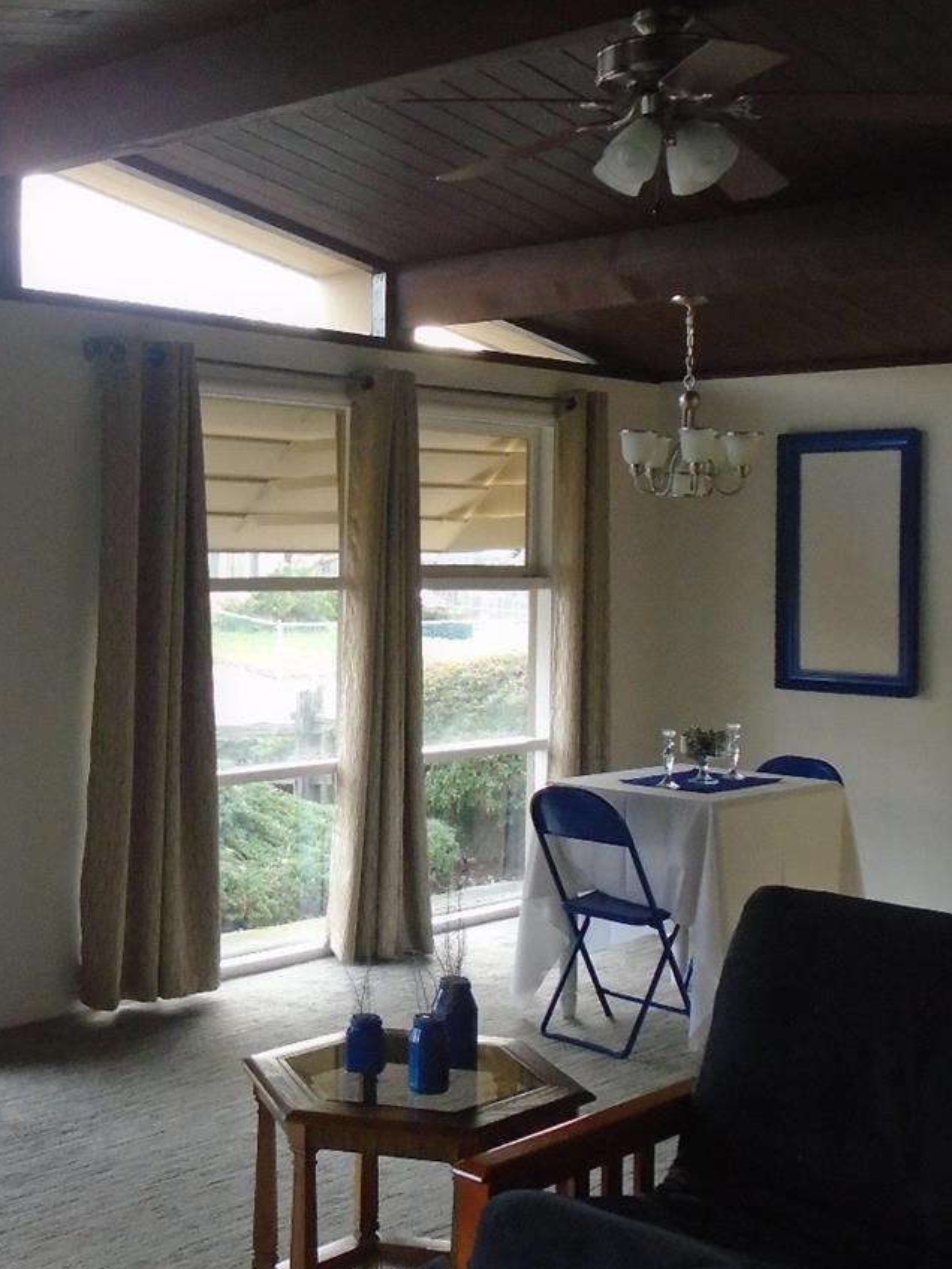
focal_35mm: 46
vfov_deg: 41.2
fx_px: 1687
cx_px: 256
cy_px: 563
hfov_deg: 31.1
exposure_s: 1/30
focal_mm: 4.6
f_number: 3.2
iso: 250
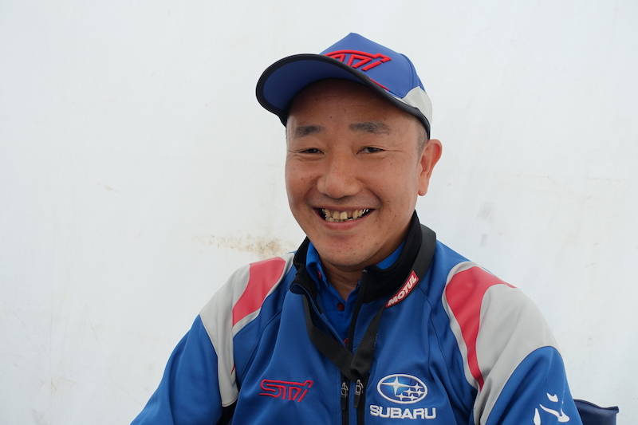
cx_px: 319
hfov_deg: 54.4
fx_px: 620
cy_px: 212
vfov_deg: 37.8
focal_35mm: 35
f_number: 2.8
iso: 125
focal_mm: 12.81
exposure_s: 1/160
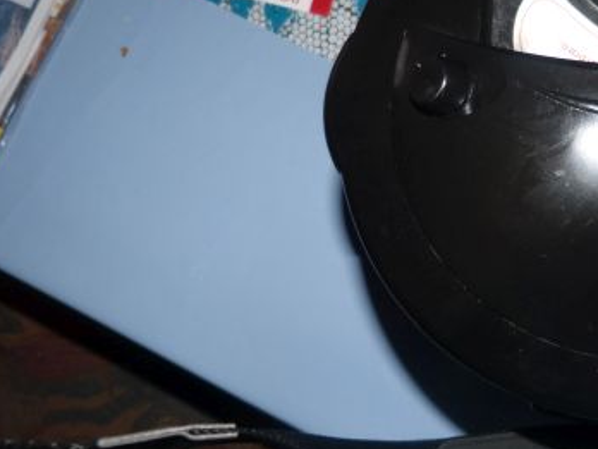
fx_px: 795
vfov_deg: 31.5
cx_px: 533
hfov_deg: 38.5
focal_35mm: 46
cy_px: 253
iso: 100
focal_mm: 4.5
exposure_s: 1/60
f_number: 2.8
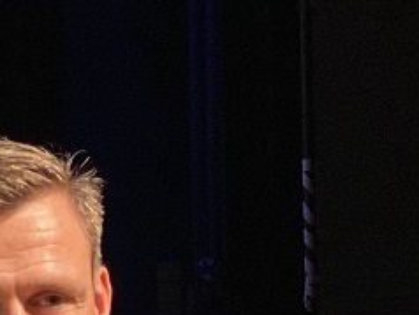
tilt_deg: -4.9
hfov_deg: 7.3
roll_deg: +2.3
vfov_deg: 5.4
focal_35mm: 264
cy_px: 771
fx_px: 3199
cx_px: -315
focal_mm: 6
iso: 250
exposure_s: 1/33
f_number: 2
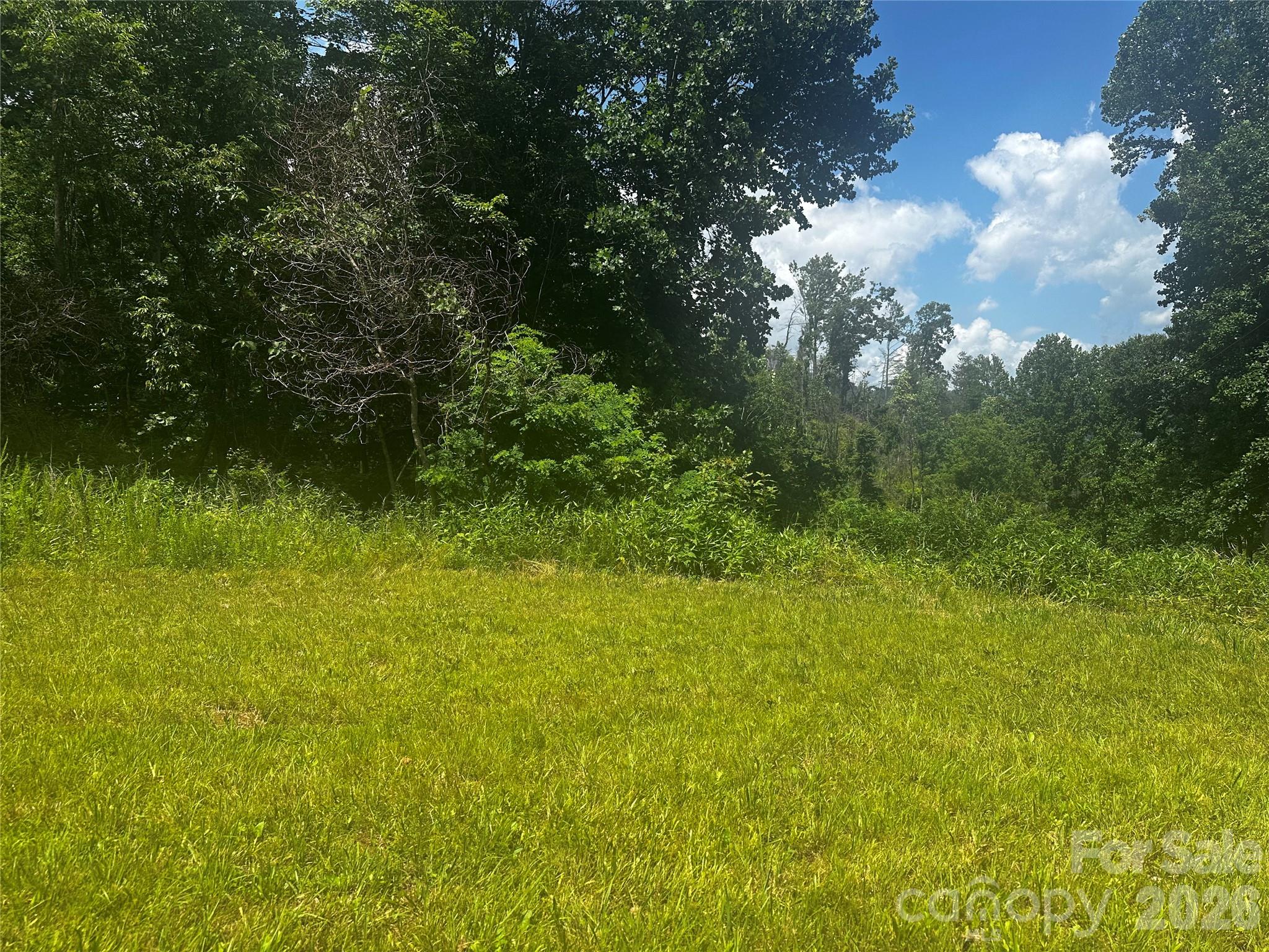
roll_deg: -1.5
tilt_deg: -0.7
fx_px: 880
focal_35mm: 24
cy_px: 476
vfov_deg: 56.8
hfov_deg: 71.6
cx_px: 634
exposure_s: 1/3155
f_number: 1.78
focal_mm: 6.86
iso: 80
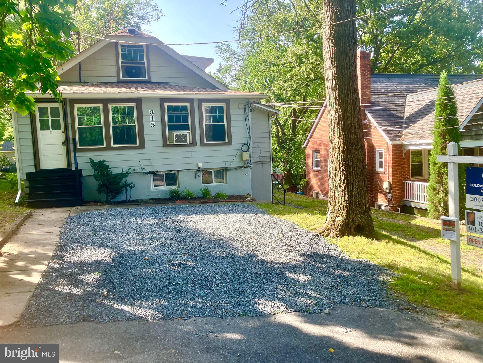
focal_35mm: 28
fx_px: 391
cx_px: 242
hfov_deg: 63.4
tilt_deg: -5.7
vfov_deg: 49.7
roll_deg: +2.3
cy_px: 182
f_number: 1.8
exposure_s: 1/258
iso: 25
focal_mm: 3.99
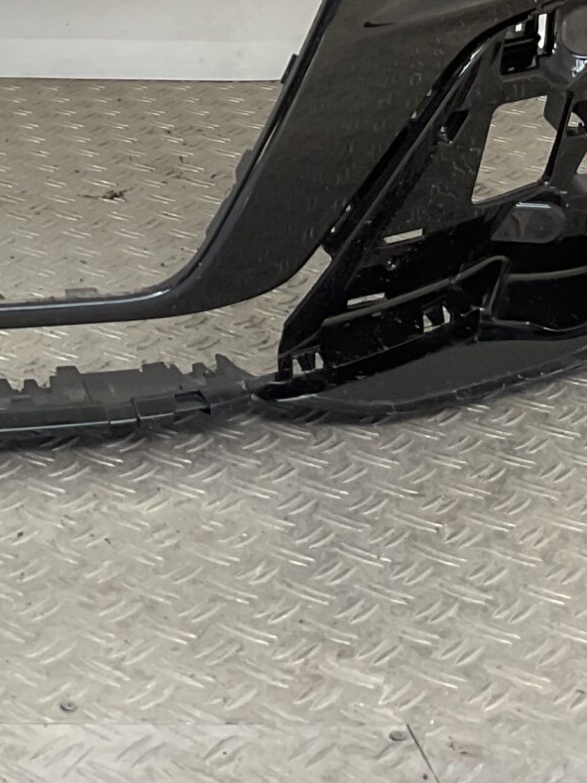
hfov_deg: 14.5
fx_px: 2126
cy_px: -140
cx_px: -345
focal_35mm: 94
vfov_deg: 19.7
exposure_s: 1/239
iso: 16
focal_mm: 3
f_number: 1.8
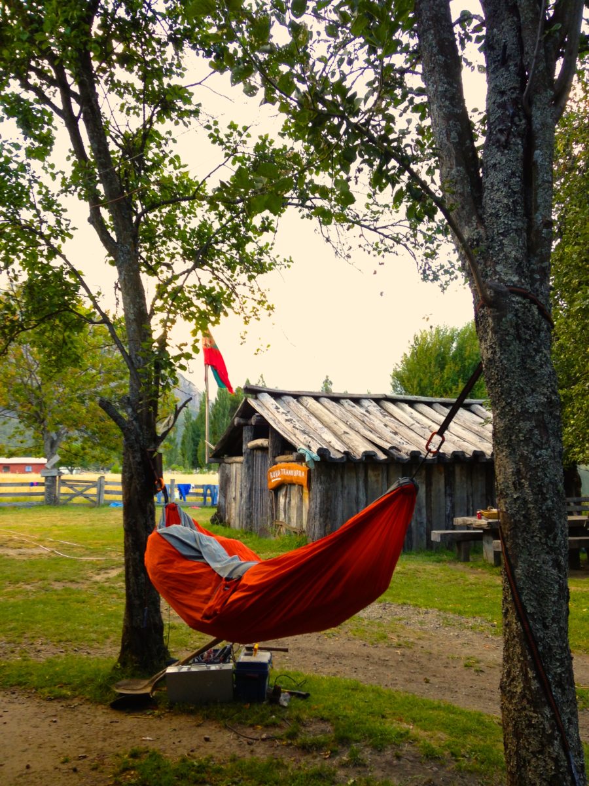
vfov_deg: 55.4
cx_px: 294
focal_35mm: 33
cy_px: 393
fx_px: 749
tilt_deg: +8.5
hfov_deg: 42.9
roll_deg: -0.3
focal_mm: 4.12
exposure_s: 1/40
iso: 50
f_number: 2.4
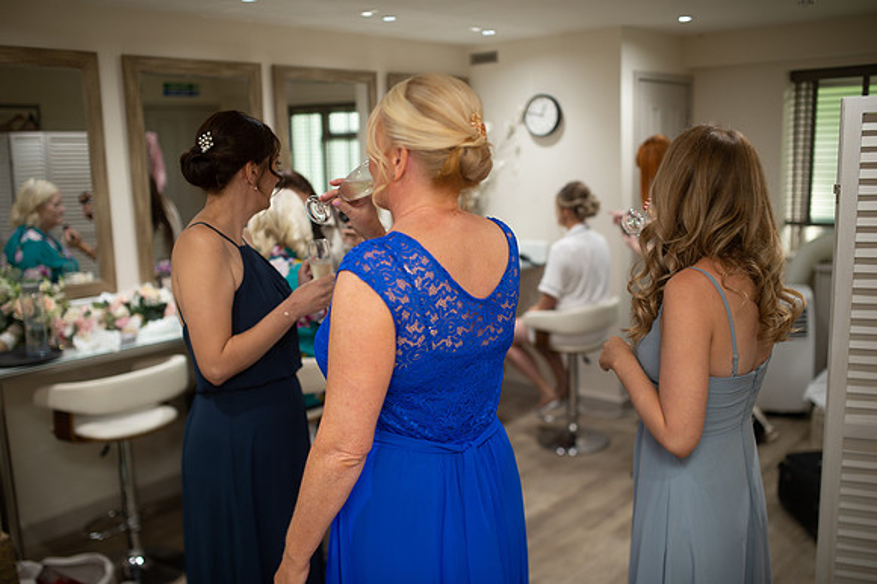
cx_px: 438
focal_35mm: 35
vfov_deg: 37.8
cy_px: 292
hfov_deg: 54.5
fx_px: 852
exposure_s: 1/125
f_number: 2
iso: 320
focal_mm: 35
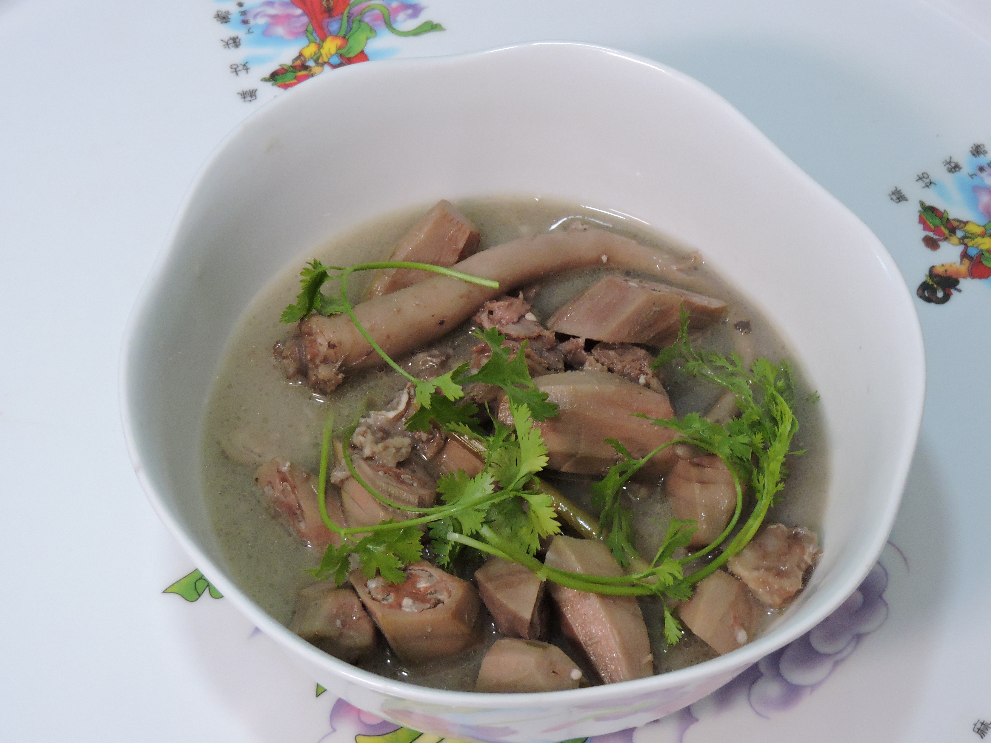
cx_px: 496
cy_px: 372
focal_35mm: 170
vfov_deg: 8.7
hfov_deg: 11.6
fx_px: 4867
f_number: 5.2
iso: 800
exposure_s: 1/13
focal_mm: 30.5
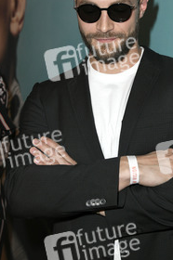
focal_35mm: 93
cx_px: 119
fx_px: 672
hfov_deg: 14.6
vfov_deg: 21.9
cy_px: 106
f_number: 6.3
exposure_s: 1/125
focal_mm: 65
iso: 1600
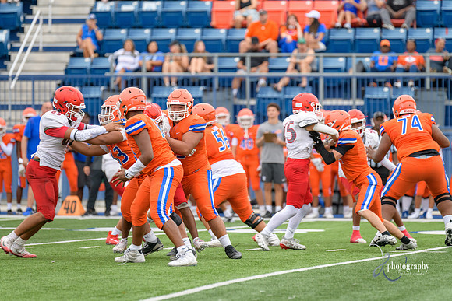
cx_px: 226
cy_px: 150
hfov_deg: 7.6
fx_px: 3391
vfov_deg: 5.1
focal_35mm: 270
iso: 720
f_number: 3.5
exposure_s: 1/800
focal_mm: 270
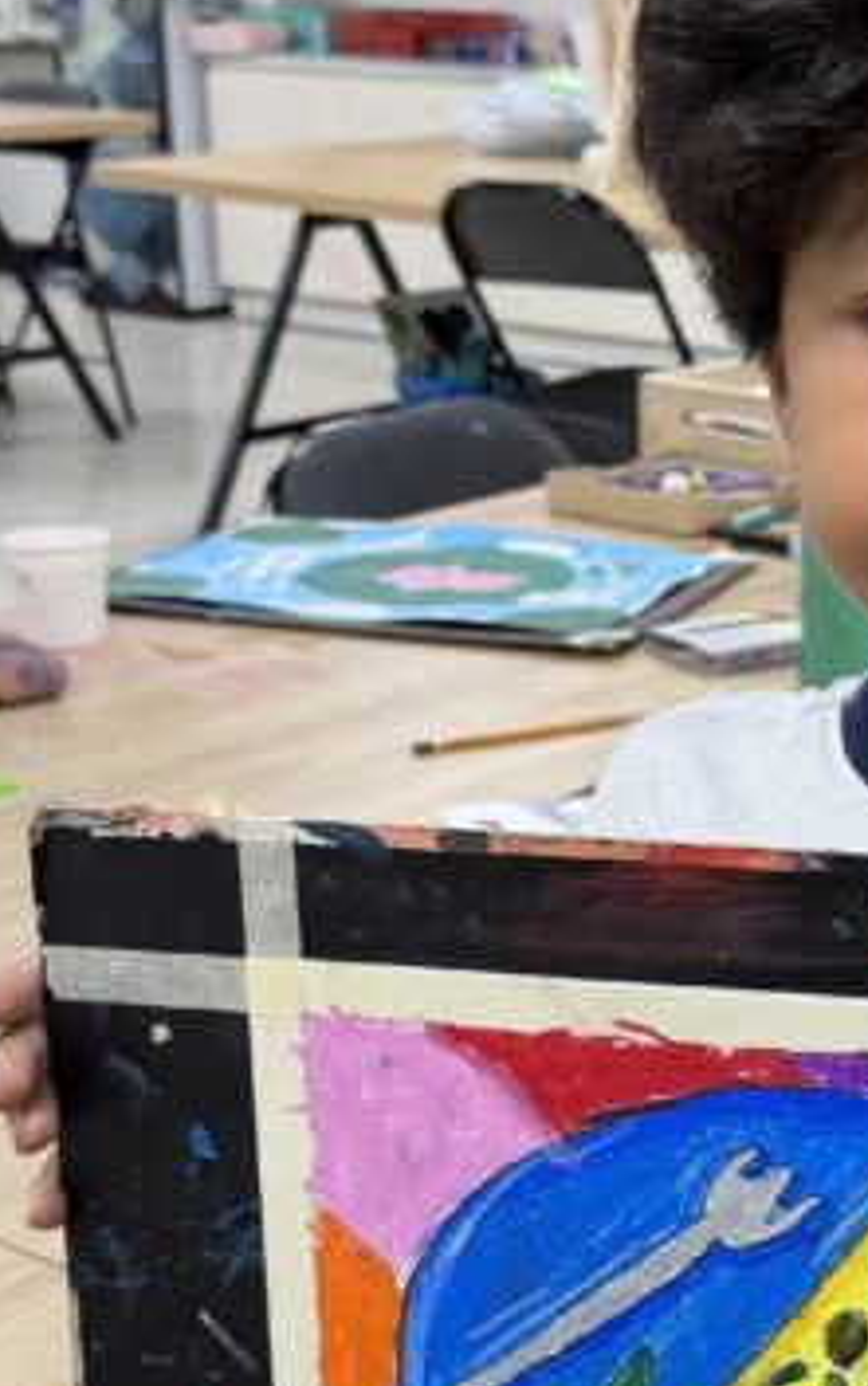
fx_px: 2722
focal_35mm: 72
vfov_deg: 28.4
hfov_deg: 17.8
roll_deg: -1.2
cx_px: 829
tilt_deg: -19.7
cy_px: 895
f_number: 1.78
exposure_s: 1/100
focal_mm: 6.76
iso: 125
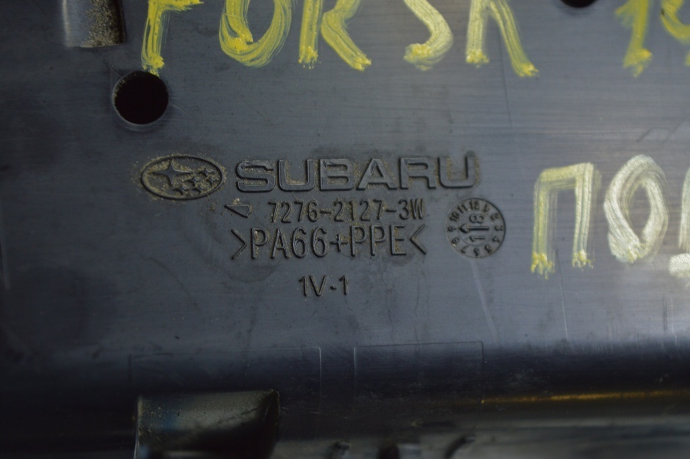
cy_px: 230
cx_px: 345
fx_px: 1580
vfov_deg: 16.5
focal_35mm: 82
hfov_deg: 24.6
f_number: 5.6
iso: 400
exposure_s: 1/40
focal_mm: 55
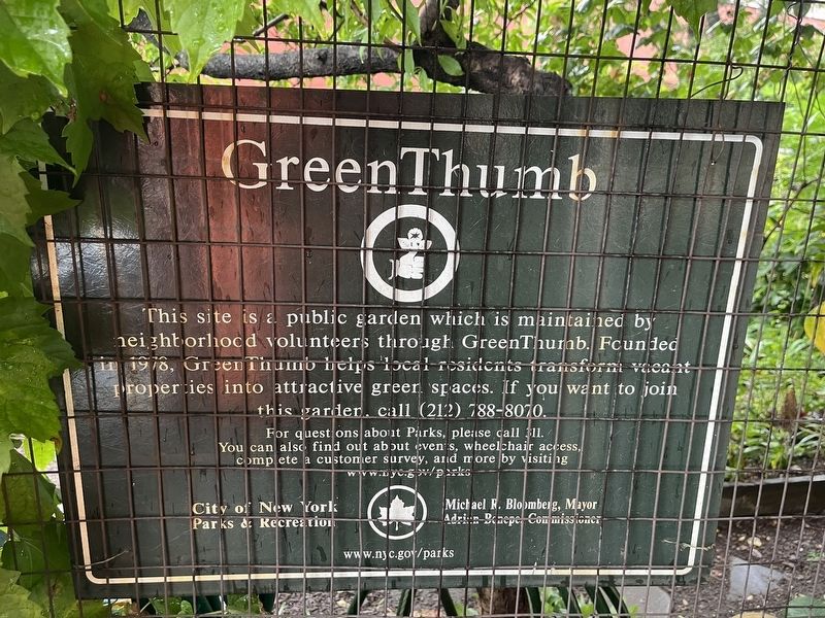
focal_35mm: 26
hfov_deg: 67.3
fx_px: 620
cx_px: 412
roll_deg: +0.6
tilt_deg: -17.4
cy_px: 309
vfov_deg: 53.1
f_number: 1.6
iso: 160
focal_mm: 5.1
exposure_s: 1/60
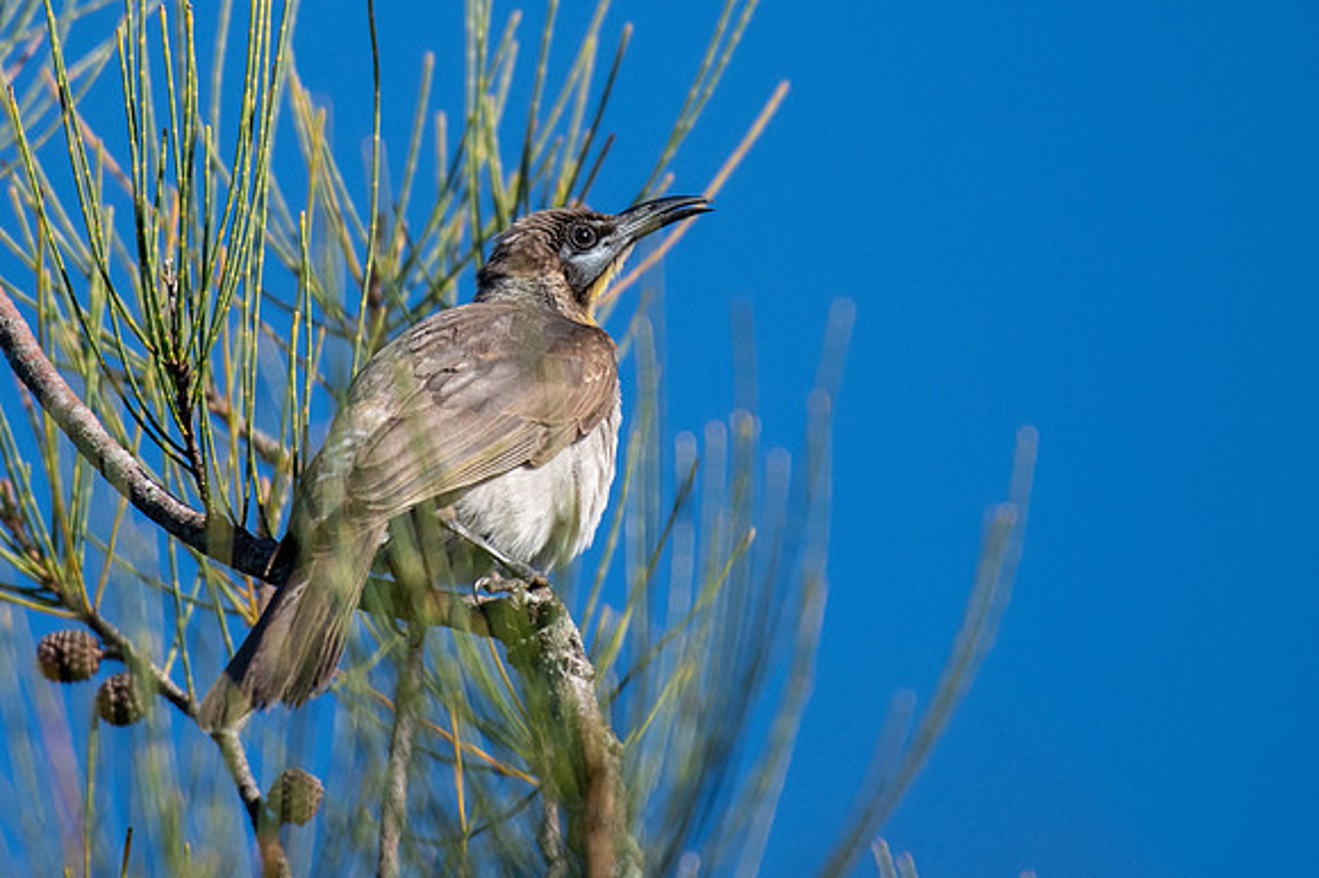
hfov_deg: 1.7
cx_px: 442
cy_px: 215
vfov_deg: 1.2
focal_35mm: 1179
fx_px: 43180
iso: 360
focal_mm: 500
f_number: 5.6
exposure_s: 1/1600
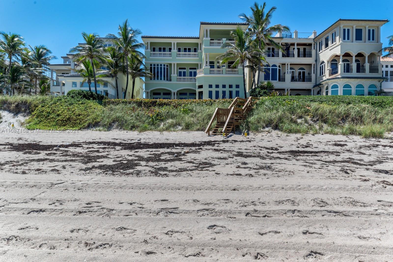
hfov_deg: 73.8
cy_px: 131
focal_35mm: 24
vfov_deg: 53.1
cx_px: 196
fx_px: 262
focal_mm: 24
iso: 100
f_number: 11
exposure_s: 1/250
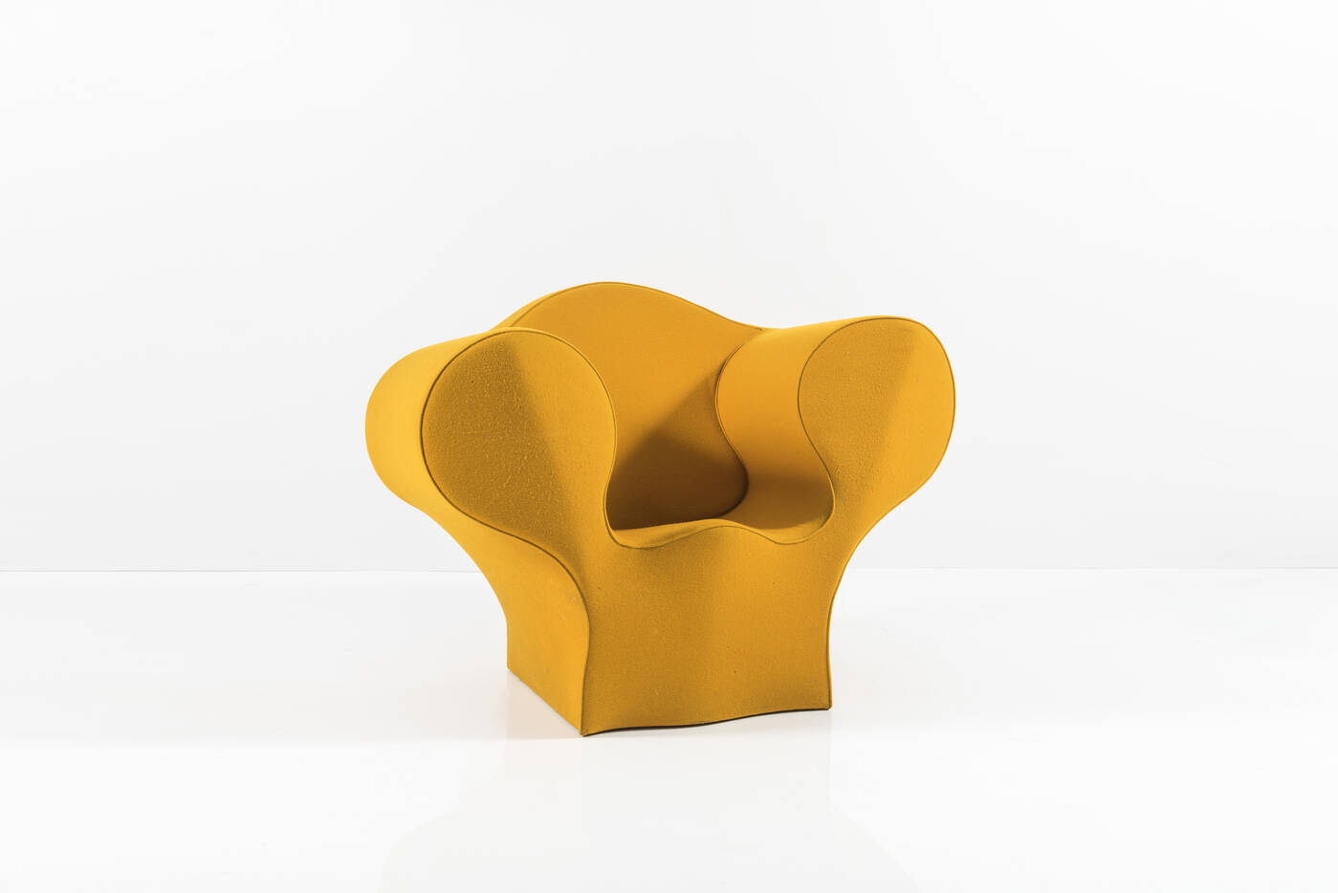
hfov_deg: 46.4
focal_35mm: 42
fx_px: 1562
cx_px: 669
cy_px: 446
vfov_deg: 31.9
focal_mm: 42
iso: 80
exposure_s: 1/200
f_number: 13
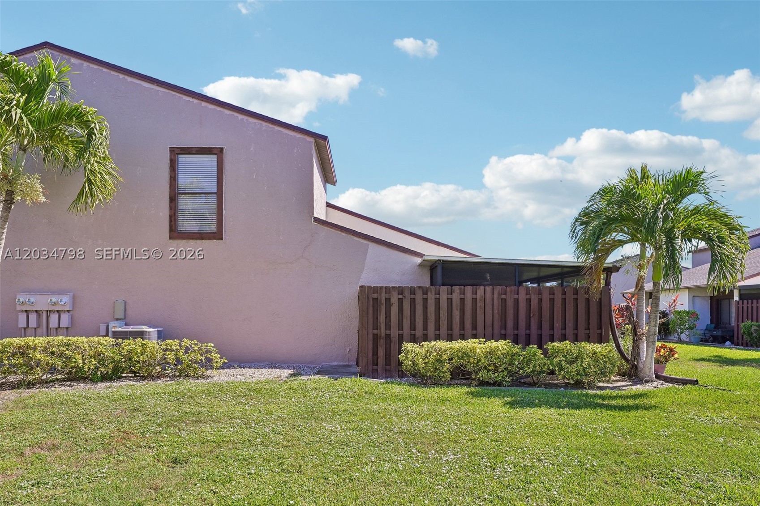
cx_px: 380
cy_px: 253
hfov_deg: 81.2
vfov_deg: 59.5
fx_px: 443
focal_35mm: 21
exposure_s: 1/80
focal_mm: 14
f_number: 8
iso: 50
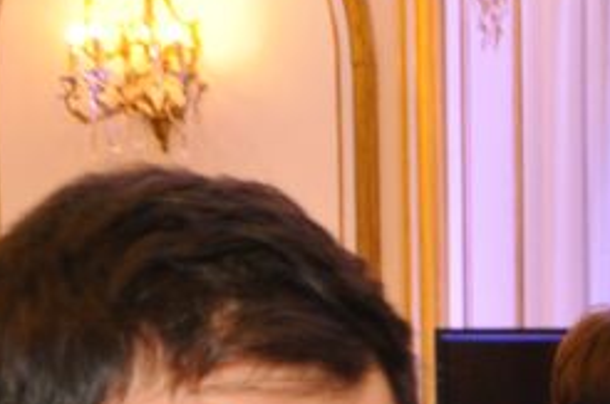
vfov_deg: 7.5
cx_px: 1156
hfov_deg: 11.0
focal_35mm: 172
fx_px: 2909
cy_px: 900
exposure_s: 1/60
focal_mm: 22
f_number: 4
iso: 800
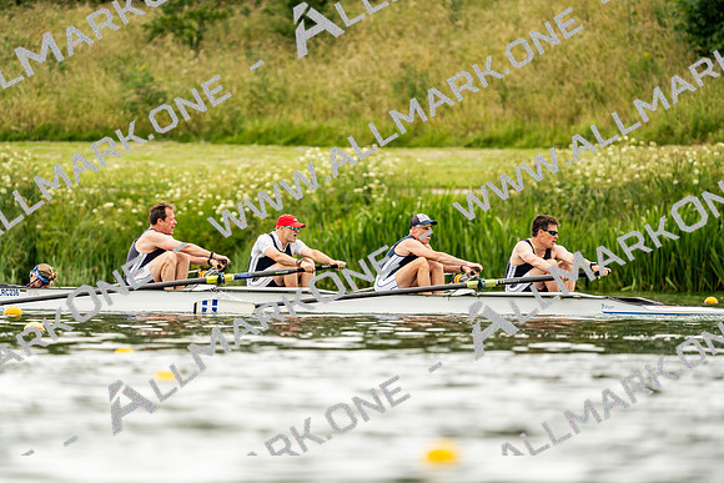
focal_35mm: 600
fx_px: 12069
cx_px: 362
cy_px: 242
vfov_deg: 2.3
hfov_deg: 3.4
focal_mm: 600
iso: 500
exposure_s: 1/2000
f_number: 6.3
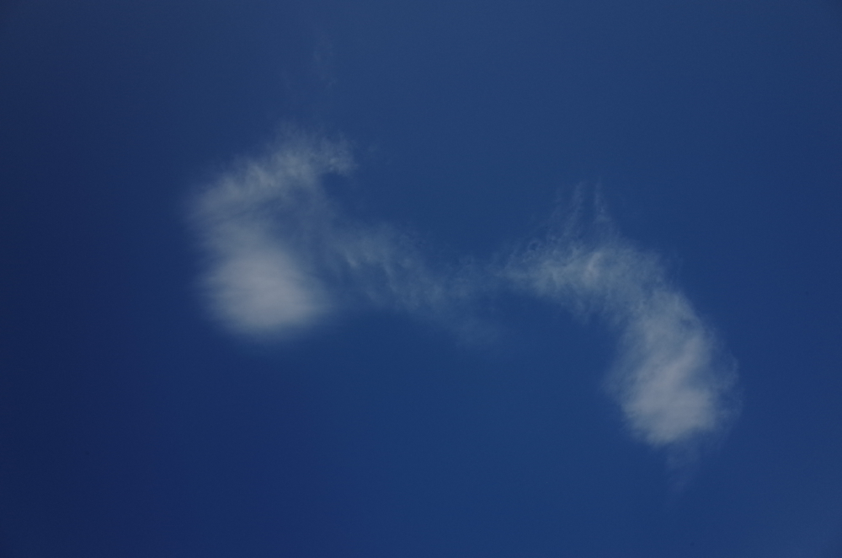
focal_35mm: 28
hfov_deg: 65.6
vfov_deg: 46.2
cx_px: 421
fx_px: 653
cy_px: 279
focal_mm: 18.3
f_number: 8
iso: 100
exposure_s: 1/500
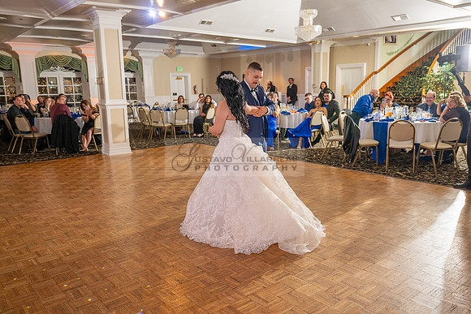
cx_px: 251
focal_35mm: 30
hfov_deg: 62.1
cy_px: 167
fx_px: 391
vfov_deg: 43.8
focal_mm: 28
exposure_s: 1/160
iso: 640
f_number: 3.2
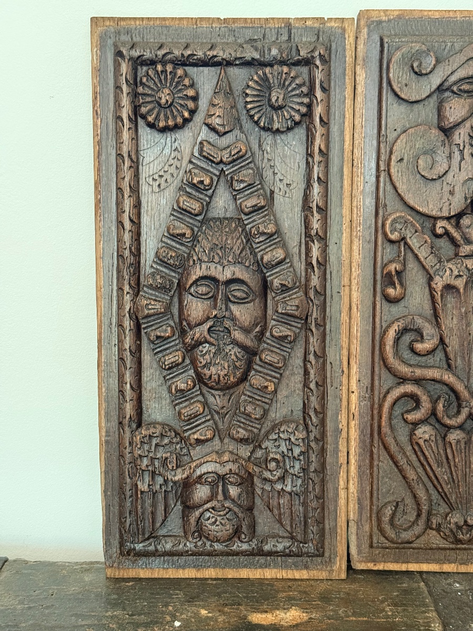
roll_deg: -1.5
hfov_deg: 30.3
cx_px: 236
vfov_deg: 39.7
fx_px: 875
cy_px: 316
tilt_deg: -13.5
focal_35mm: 48
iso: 400
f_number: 1.78
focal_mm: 6.76
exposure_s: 1/40
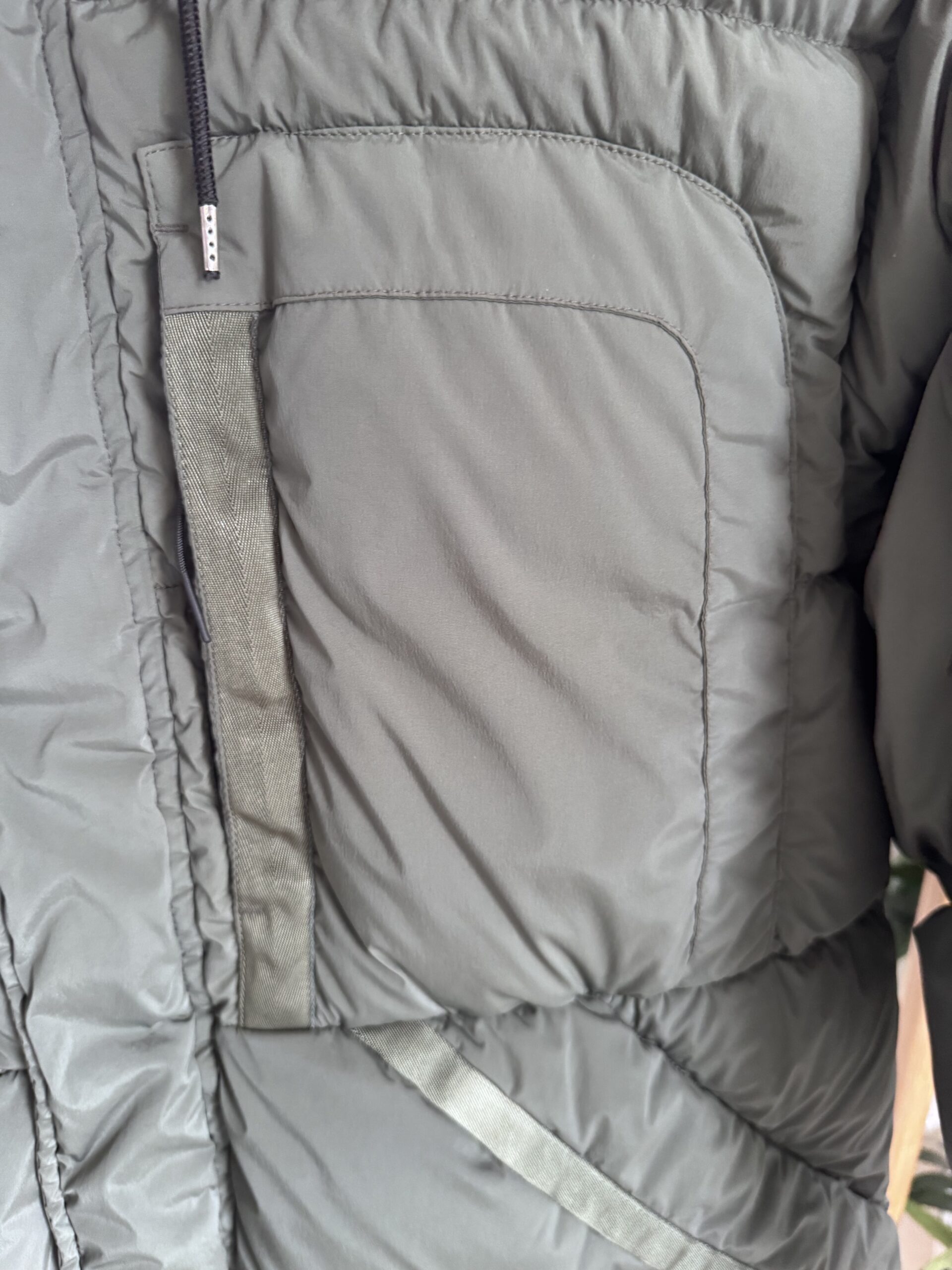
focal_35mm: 24
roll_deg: +3.8
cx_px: 476
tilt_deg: -16.2
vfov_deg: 71.6
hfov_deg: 56.8
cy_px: 635
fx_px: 880
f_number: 1.78
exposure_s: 1/60
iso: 500
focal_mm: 6.76
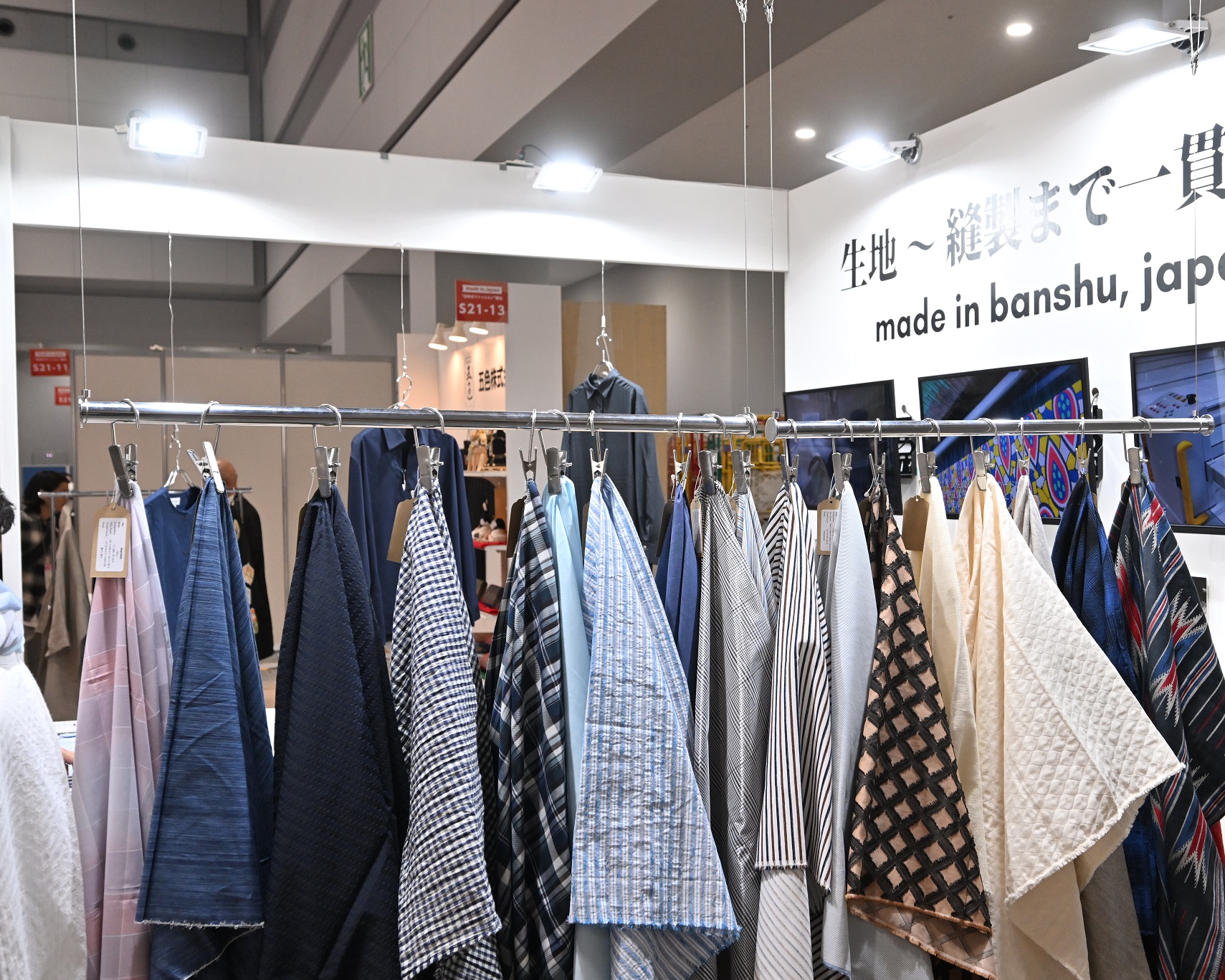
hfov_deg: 52.5
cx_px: 738
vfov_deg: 43.4
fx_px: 1233
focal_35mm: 34
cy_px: 489
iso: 1600
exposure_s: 1/250
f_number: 5.6
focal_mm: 30
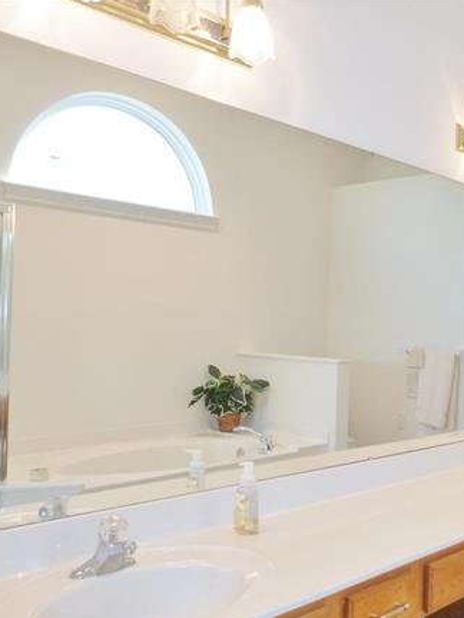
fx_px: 661
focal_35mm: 37
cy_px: 340
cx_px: 392
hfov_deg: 36.9
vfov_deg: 50.1
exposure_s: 1/30
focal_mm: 4.1
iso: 100
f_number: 3.3
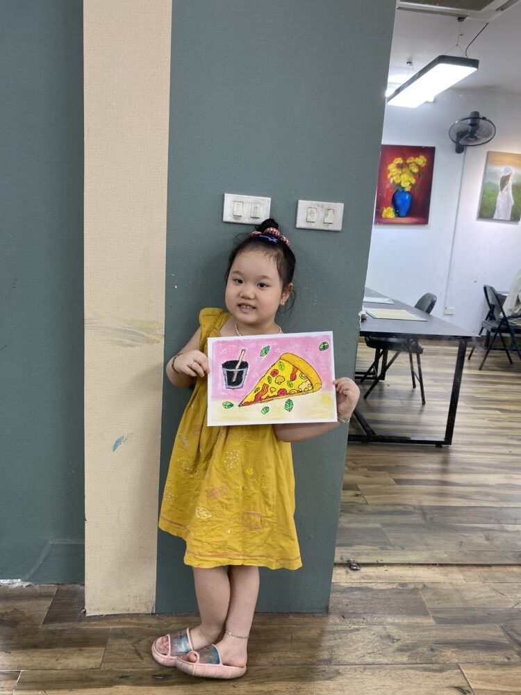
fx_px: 522
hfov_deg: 53.1
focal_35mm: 26
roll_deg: -4.2
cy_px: 348
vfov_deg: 67.3
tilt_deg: -10.9
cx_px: 260
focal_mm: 4.25
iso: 100
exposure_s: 1/100
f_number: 1.8
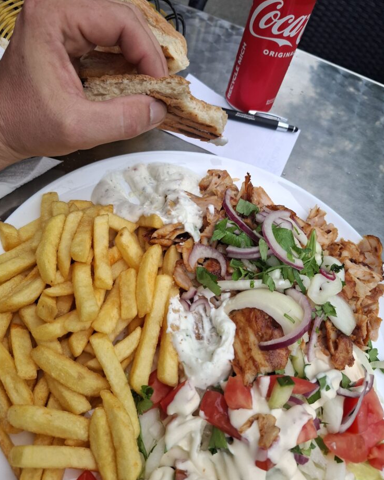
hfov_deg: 56.8
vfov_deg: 68.1
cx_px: 190
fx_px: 355
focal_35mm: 25
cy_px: 233
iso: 50
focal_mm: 5.54
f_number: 1.8
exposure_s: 1/551
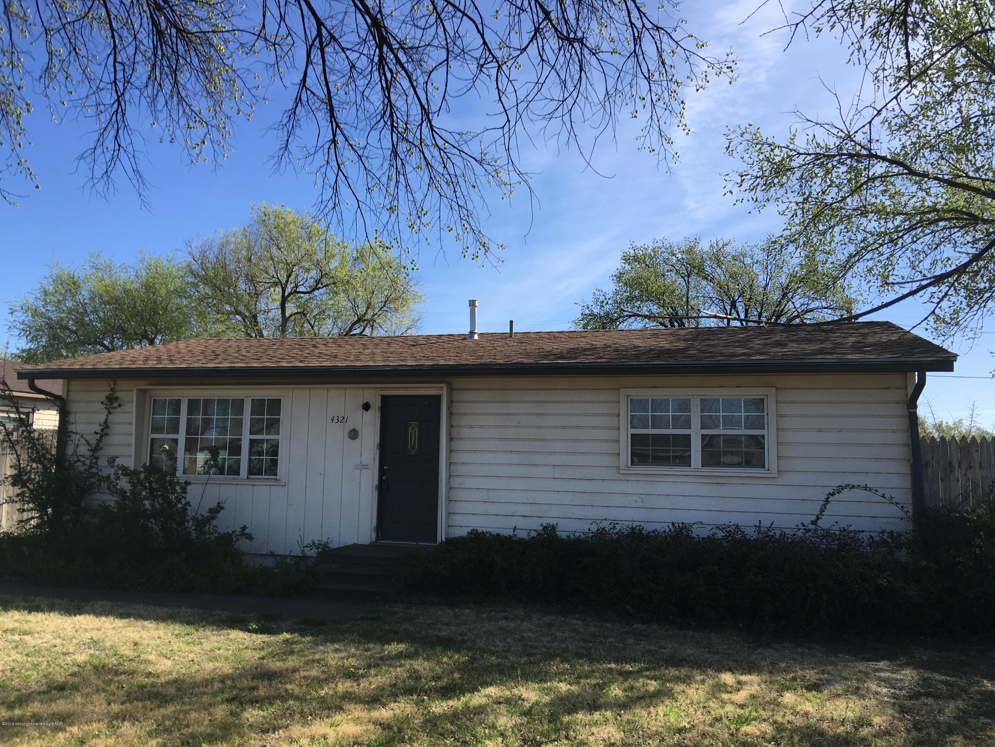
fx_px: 834
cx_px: 498
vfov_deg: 48.2
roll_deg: -1.2
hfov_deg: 61.7
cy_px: 374
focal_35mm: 29
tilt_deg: +7.4
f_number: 2.2
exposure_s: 1/1202
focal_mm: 4.15
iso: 25
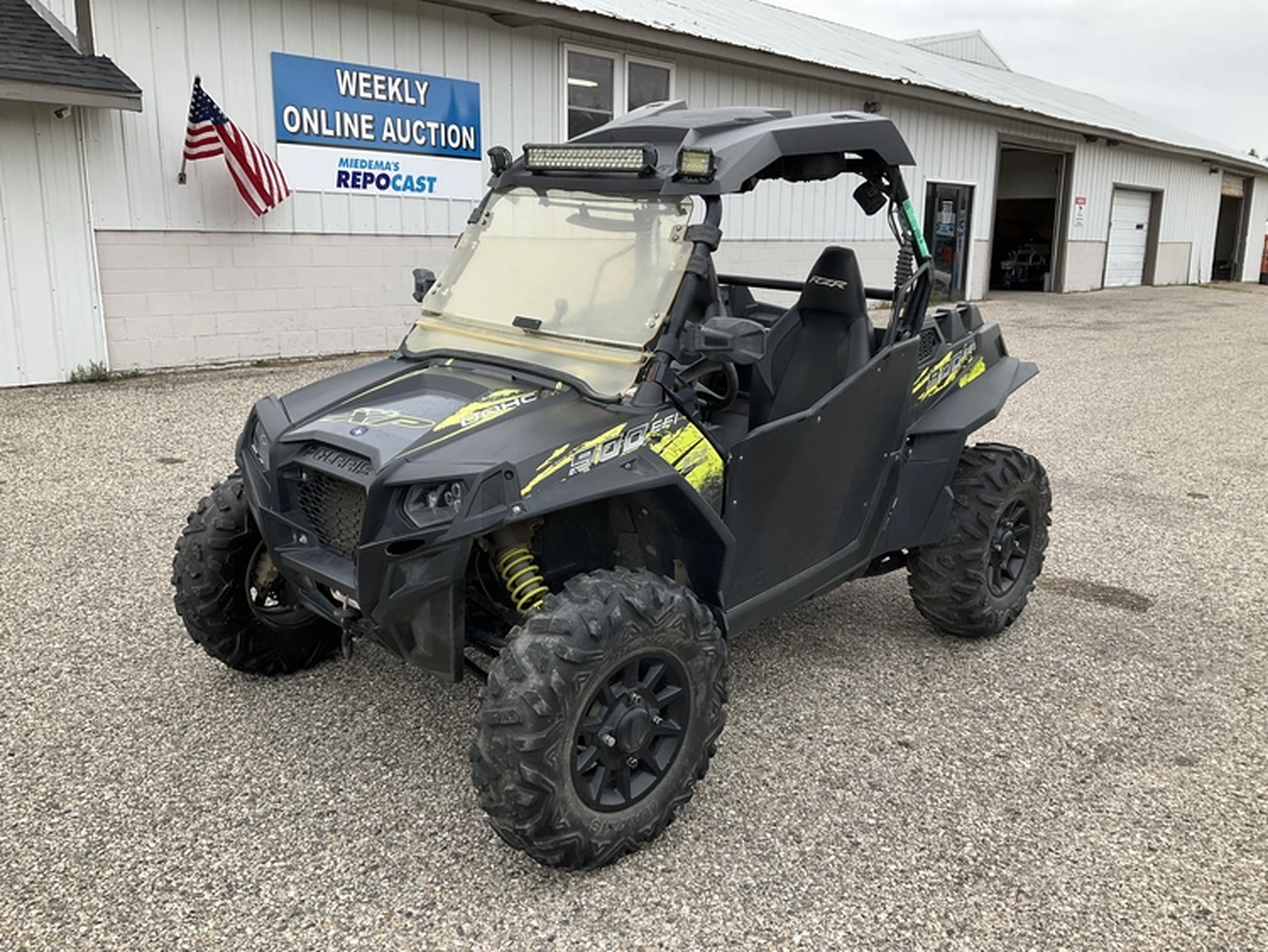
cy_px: 476
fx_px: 1063
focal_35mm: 29
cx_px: 634
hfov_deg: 61.6
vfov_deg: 48.3
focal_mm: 3
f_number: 1.8
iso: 25
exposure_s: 1/287
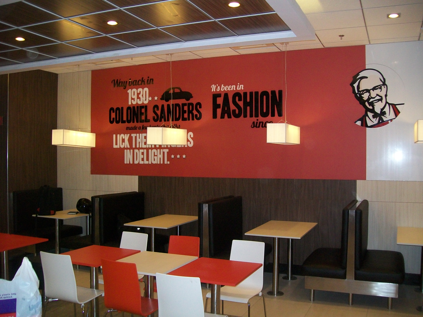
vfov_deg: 41.8
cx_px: 212
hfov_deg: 54.0
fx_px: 415
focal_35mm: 34
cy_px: 158
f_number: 2.7
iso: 200
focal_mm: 6.1
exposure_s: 1/125
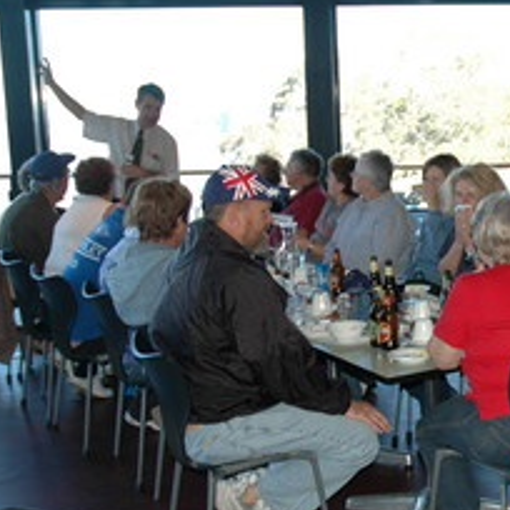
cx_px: 540
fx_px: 1100
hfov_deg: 24.6
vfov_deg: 26.1
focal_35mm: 66
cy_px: 264
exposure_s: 1/100
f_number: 3.8
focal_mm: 22
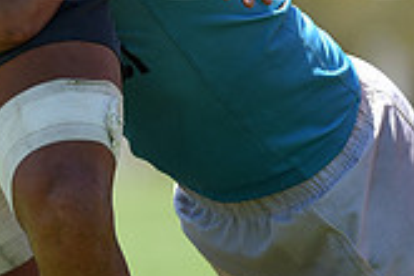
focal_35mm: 1052
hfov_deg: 2.0
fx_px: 12097
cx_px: -196
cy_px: -87
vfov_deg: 1.3
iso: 200
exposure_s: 1/2000
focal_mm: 300
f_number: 2.8
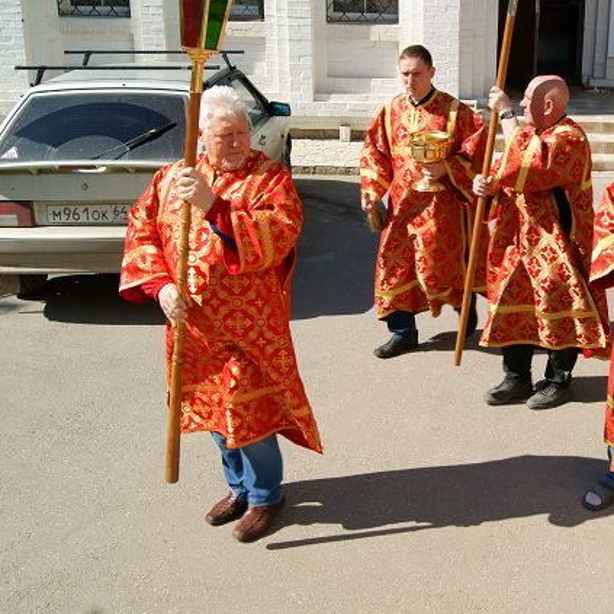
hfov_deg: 31.2
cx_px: 512
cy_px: 309
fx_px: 1064
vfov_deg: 32.2
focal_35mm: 53
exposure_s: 1/125
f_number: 10
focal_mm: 22
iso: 100
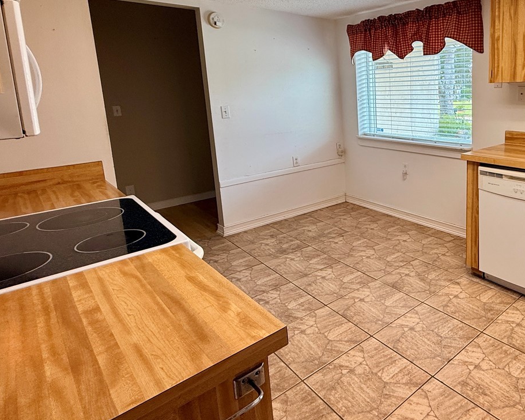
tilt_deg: -9.8
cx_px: 404
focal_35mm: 24
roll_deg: +1.3
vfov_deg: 57.9
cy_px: 152
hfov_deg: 65.3
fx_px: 373
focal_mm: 2.22
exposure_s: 1/120
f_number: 2.2
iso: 125
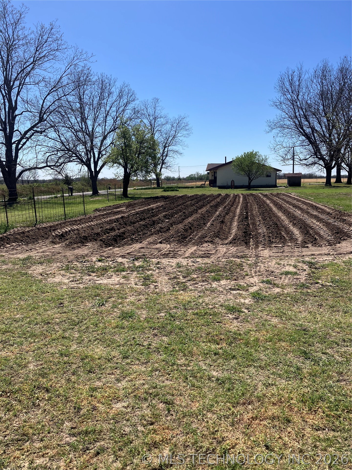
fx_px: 380
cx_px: 176
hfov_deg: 49.7
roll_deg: +0.1
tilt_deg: -6.9
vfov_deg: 63.4
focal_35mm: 28
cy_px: 235
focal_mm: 3.99
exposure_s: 1/2558
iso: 32
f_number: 1.8
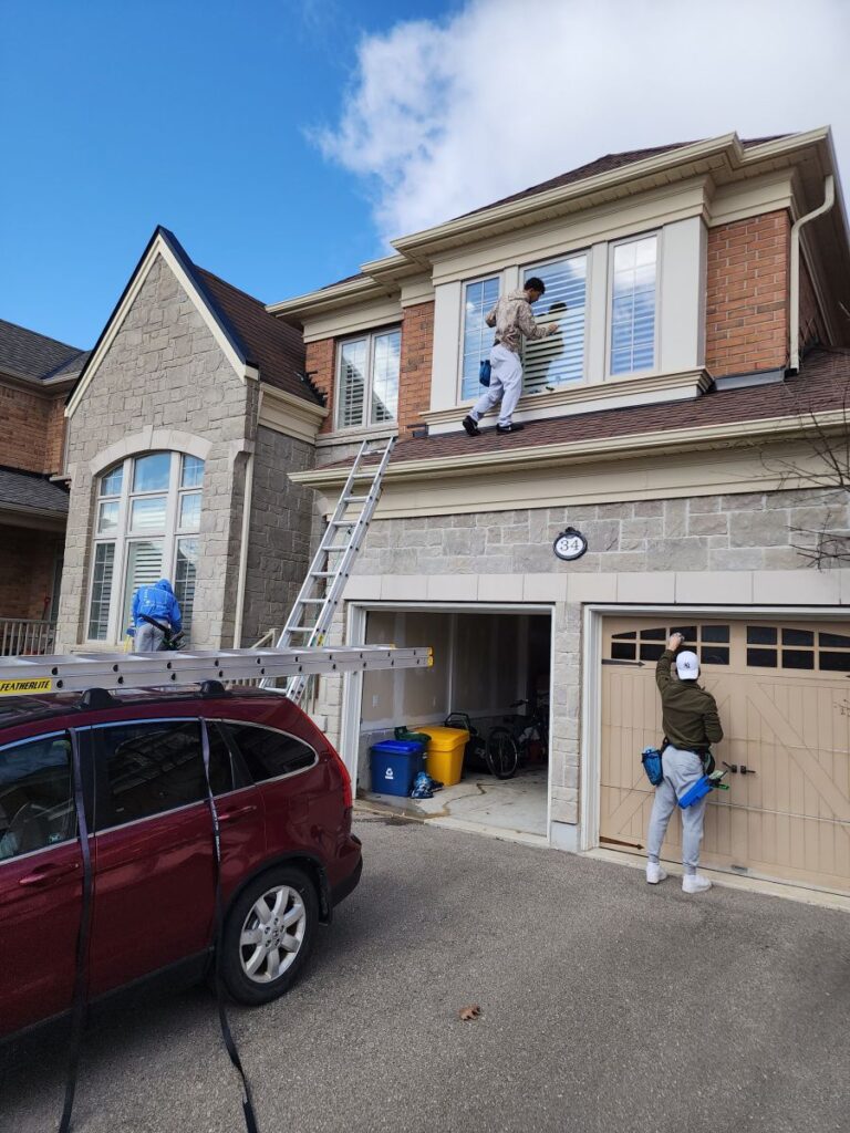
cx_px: 425
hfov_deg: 58.9
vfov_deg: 73.9
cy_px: 566
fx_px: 753
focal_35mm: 23
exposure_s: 1/820
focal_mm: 6.4
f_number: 1.8
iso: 12
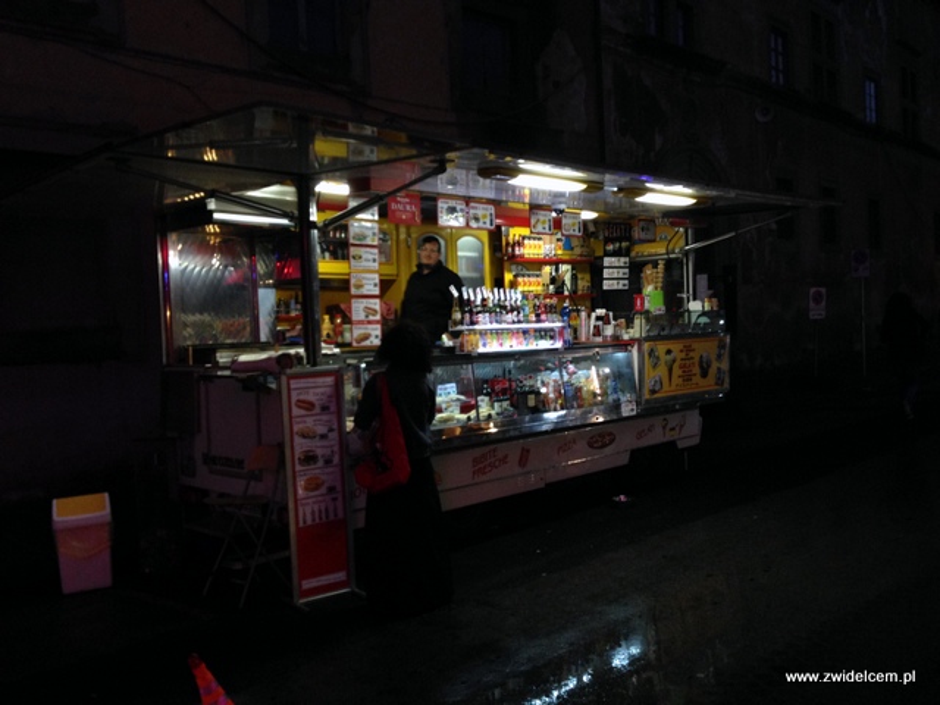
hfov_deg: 55.4
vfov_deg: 42.9
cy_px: 352
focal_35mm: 33
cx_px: 470
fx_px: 896
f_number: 2.4
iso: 160
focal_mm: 4.12
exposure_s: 1/20
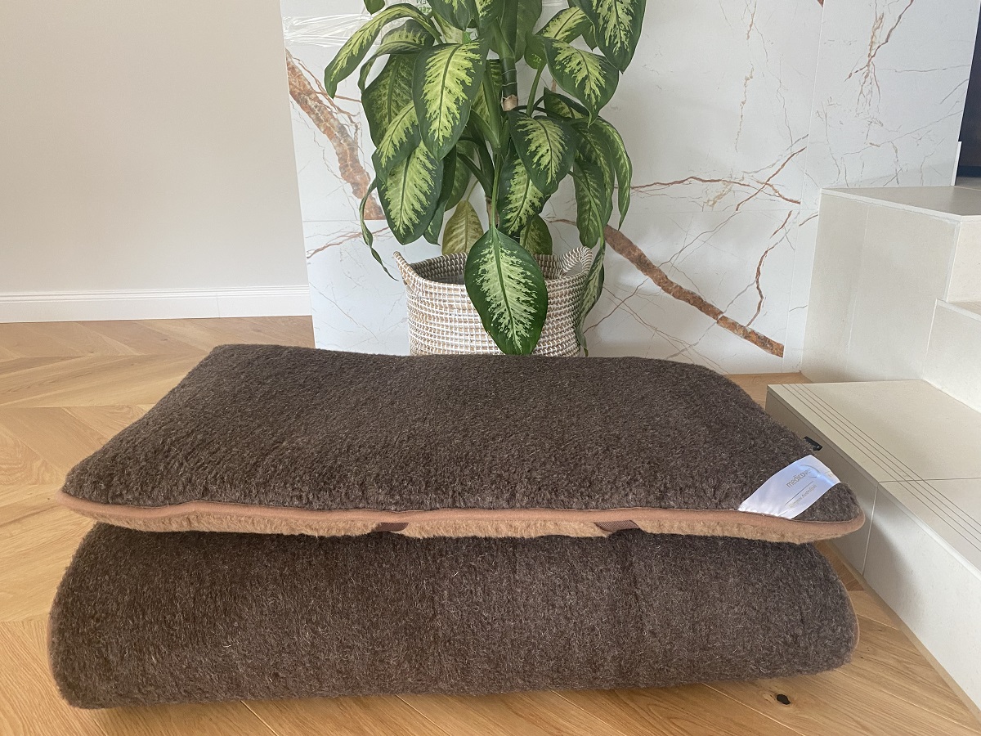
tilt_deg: -19.5
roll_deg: +1.2
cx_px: 490
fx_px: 737
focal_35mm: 26
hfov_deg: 67.3
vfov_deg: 53.1
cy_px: 368
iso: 125
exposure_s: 1/88
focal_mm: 4.25
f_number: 1.8
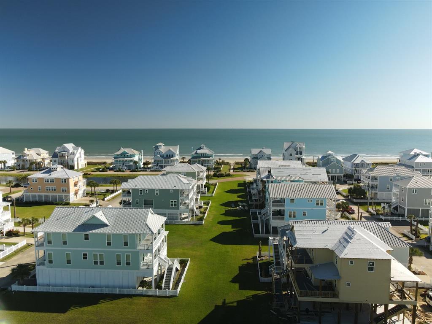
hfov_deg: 71.6
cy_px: 162
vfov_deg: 56.8
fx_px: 300
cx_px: 216
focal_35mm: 24
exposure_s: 1/30
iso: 100
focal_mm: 4.5
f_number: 2.8
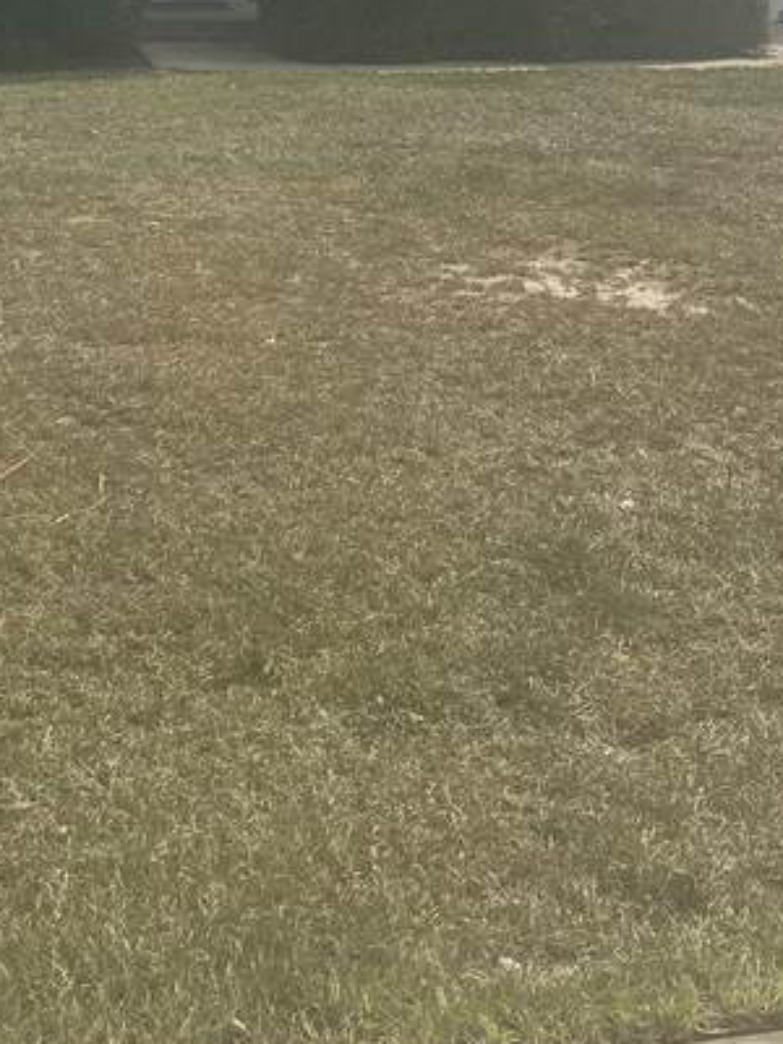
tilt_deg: -4.8
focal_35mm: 60
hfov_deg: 24.4
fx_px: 1810
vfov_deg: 29.9
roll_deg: -1.2
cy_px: -13
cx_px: 339
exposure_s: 1/3559
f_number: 1.6
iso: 32
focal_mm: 5.1
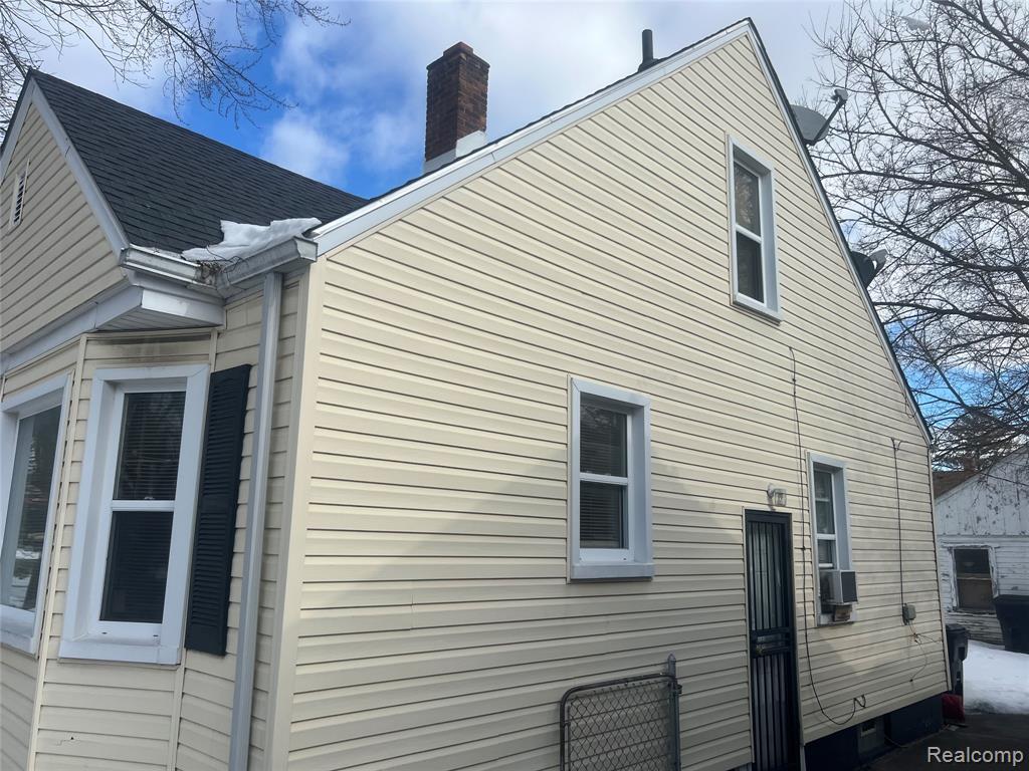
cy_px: 386
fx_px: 773
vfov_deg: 53.1
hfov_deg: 67.3
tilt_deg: +8.0
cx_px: 514
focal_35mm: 26
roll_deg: -0.3
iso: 50
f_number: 1.5
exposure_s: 1/4630
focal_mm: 5.7
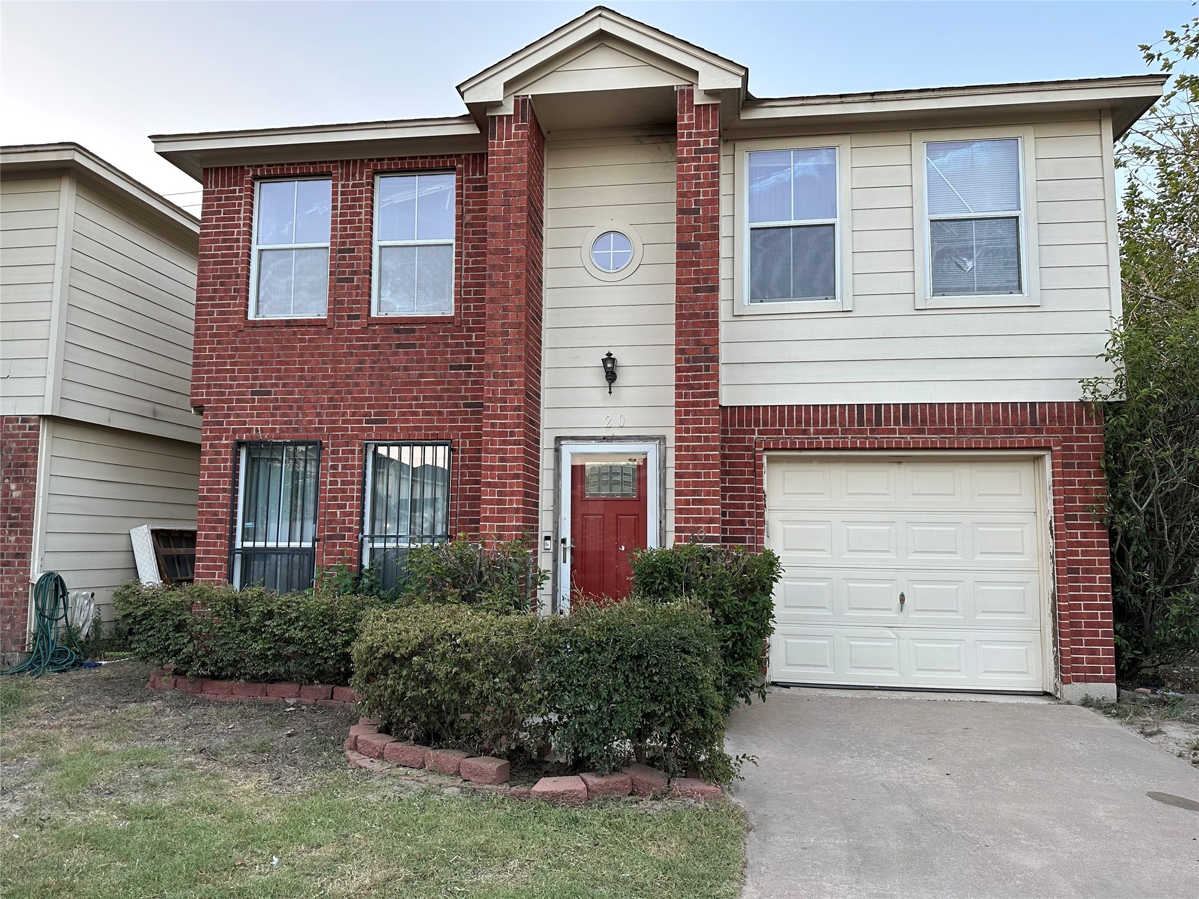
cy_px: 450
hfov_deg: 71.6
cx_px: 600
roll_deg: -0.3
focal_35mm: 24
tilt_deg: +5.7
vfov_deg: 56.8
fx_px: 831
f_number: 1.78
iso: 100
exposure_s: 1/146
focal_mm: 6.86
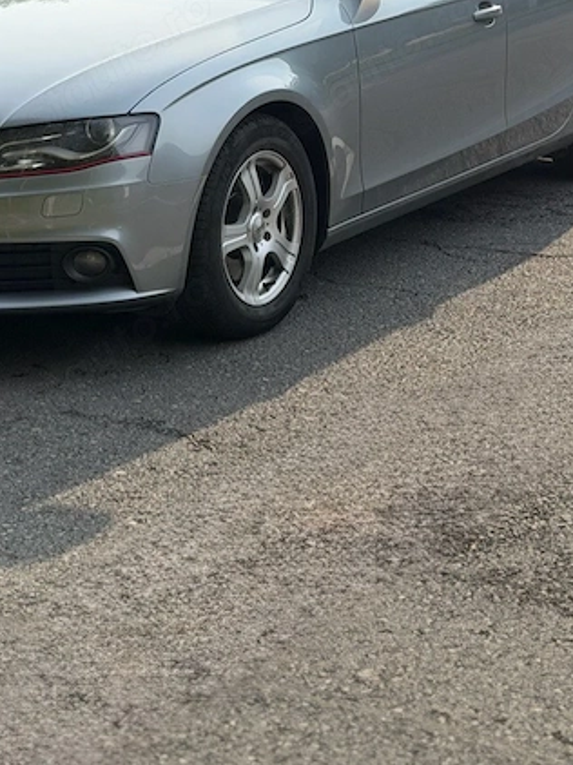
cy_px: 127
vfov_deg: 21.2
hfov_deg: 16.2
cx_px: 181
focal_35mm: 91
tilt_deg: -7.7
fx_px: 2010
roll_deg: +2.1
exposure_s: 1/2273
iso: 80
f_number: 1.78
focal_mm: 6.76
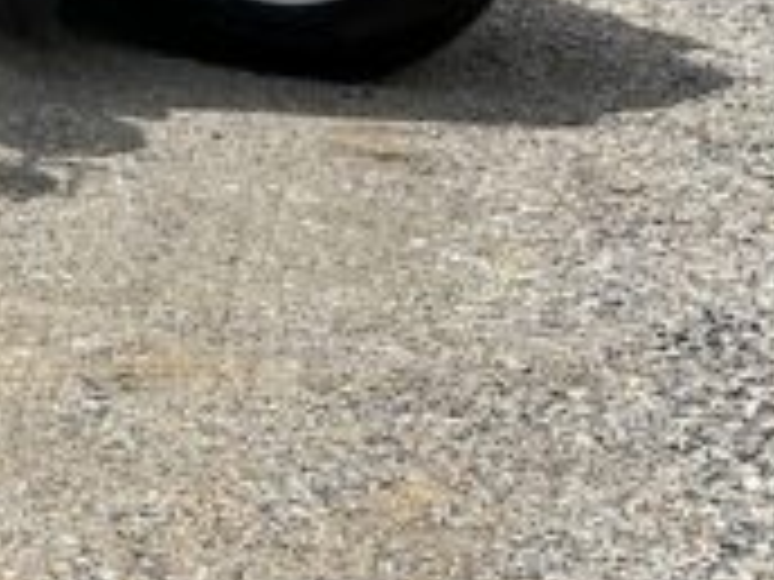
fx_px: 2392
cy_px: -432
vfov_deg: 12.7
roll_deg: +4.4
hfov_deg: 14.4
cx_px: -891
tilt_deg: -1.1
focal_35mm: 107
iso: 80
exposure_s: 1/6211
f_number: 1.78
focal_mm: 6.86
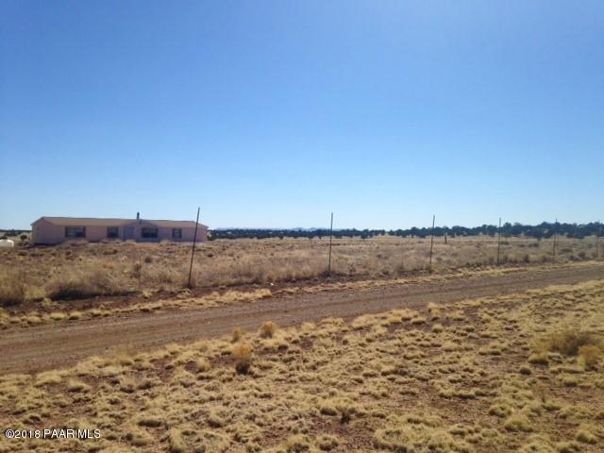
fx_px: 576
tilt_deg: +0.4
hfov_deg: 55.4
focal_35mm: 33
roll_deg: +0.4
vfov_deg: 42.9
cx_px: 302
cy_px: 226
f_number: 2.4
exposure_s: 1/2857
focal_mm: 4.12
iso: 50
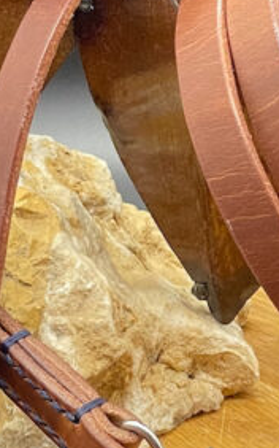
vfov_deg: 10.5
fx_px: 2436
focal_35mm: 200
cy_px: 141
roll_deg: +2.1
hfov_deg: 6.6
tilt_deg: -18.8
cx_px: 133
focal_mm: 6
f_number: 2
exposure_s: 1/121
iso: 200
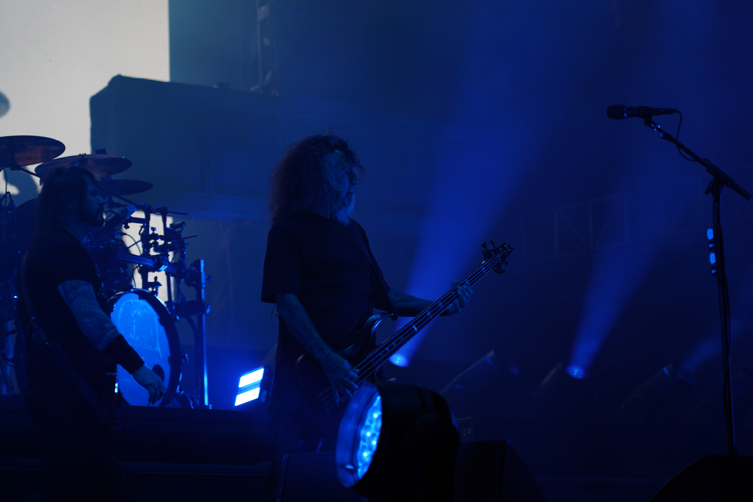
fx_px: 2196
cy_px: 251
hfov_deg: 19.5
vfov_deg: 13.0
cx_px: 376
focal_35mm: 105
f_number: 4
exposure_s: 1/125
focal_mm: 105
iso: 160
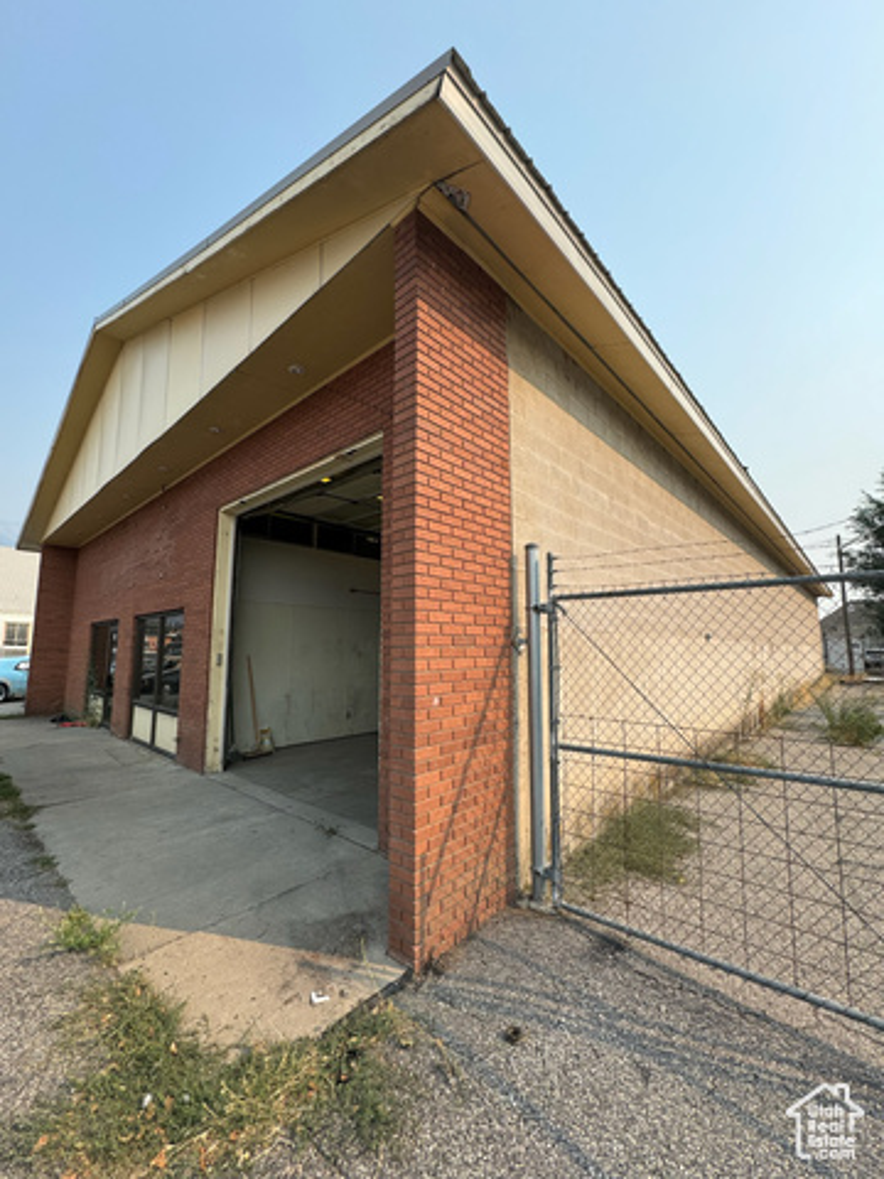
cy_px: 590
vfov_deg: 102.1
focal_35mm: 14
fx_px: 477
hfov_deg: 85.7
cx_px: 442
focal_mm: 2.22
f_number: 2.2
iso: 50
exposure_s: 1/944
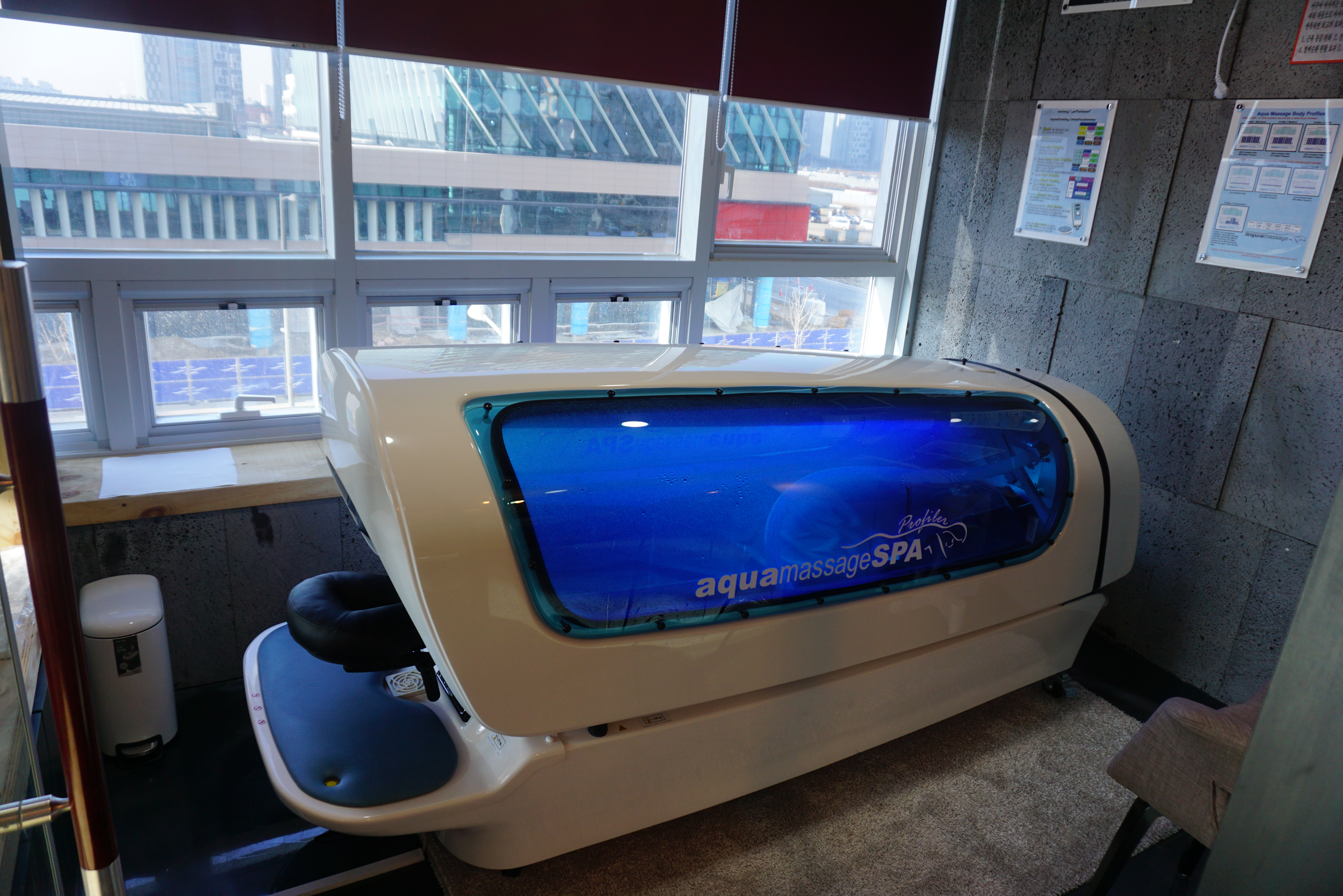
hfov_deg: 73.7
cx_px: 672
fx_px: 895
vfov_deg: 53.1
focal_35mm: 24
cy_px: 448
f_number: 4
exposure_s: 1/60
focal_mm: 16
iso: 200
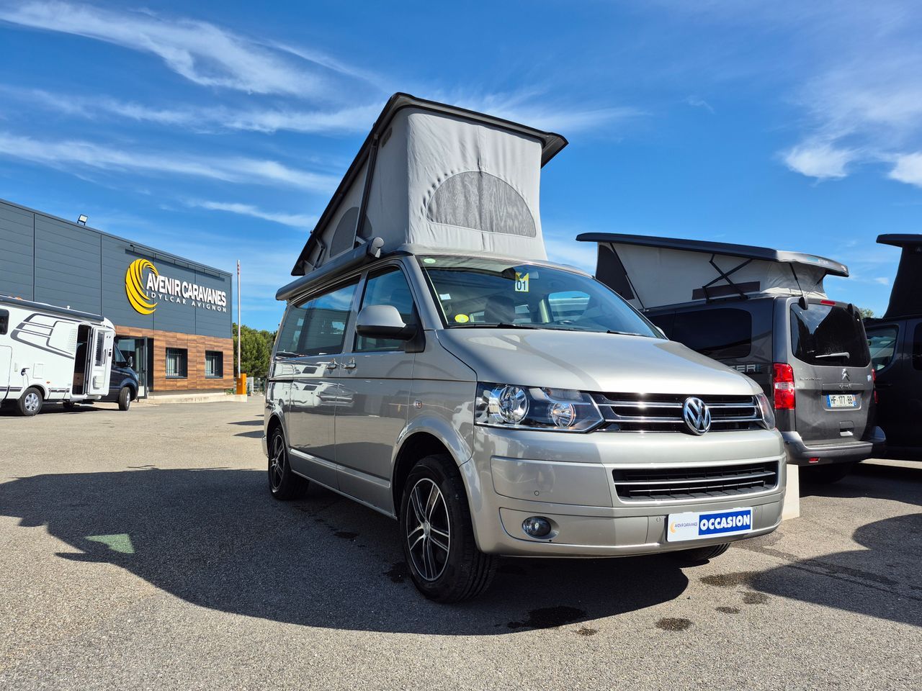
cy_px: 346
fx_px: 613
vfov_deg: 58.9
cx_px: 461
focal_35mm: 23
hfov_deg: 73.9
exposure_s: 1/1544
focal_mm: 5.4
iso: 25
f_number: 1.8
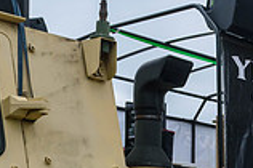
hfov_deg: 18.5
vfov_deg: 12.4
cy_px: 230
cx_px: 282
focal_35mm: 106
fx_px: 744
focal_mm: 18
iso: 200
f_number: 9
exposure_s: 1/320
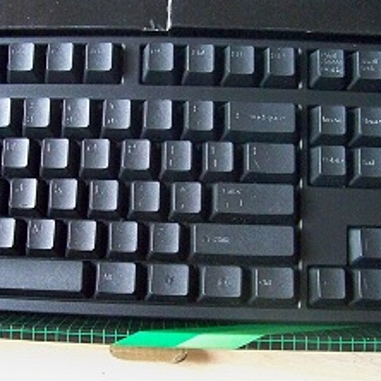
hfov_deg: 35.0
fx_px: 598
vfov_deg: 35.2
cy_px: 232
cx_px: 124
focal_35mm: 48
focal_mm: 5.85
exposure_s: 1/30
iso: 1250
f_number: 2.8
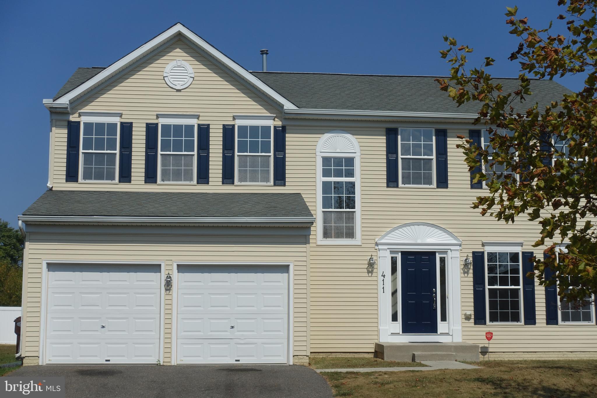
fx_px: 912
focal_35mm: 55
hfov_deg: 36.2
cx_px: 298
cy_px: 199
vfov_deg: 24.6
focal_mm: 20.25
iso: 160
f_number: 5.6
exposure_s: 1/250
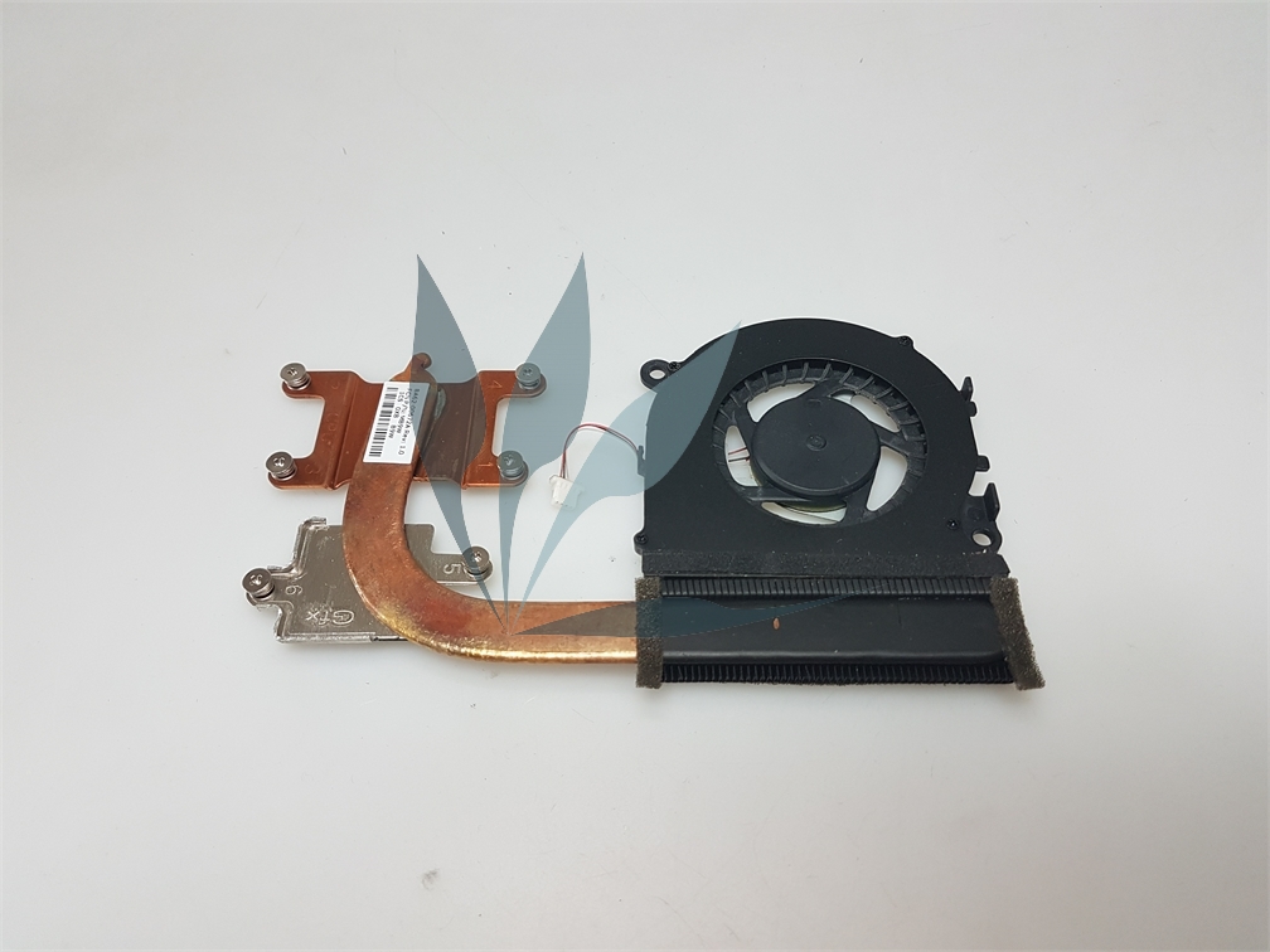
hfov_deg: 67.3
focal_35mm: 26
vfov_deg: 53.1
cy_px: 476
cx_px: 635
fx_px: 954
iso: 80
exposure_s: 1/100
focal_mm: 4.2
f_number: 1.7
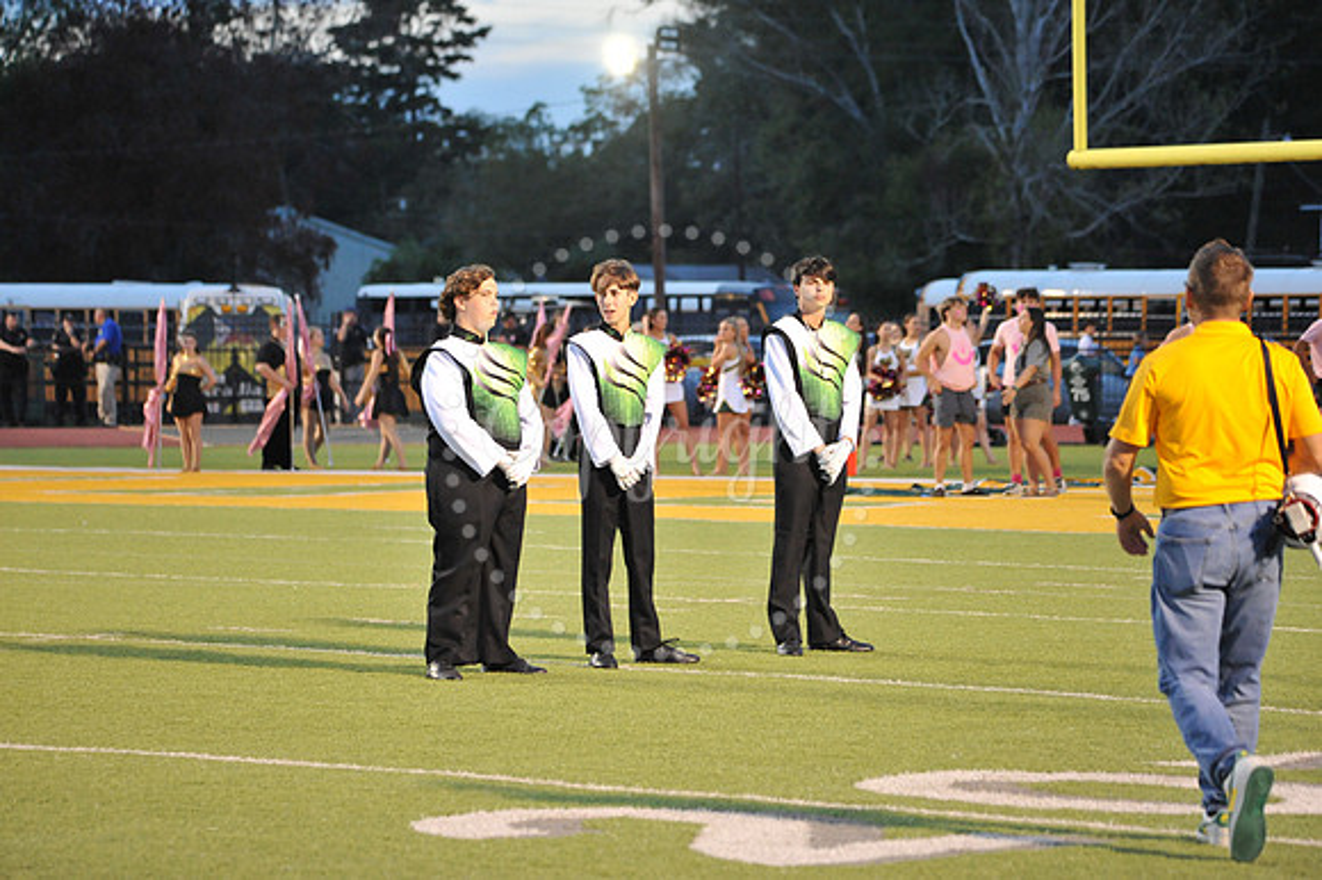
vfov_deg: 9.1
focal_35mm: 150
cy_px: 440
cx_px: 661
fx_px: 5505
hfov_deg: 13.7
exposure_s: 1/200
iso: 4000
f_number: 5.6
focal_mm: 150
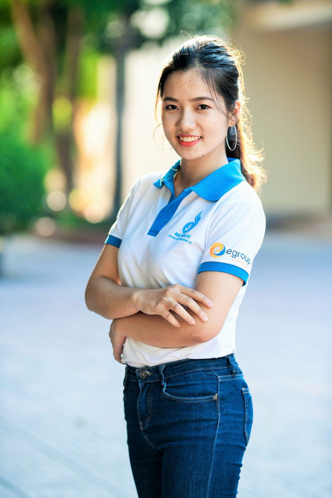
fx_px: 1867
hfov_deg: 10.2
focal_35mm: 135
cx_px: 166
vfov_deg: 15.2
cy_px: 249
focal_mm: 135
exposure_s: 1/250
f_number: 2.8
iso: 250
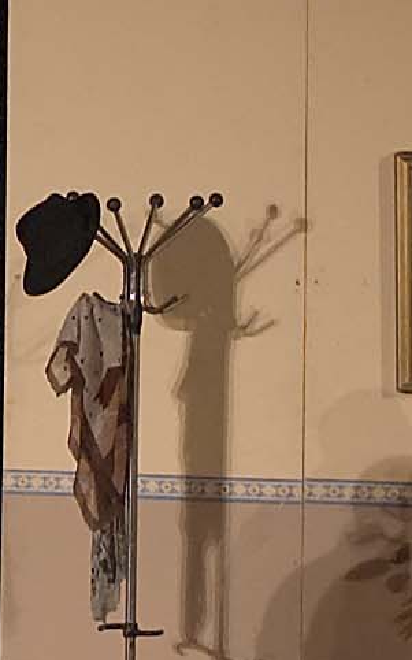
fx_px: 9423
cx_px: -1029
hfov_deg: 2.5
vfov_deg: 4.0
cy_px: 634
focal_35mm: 524
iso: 800
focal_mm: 55
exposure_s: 1/40
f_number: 4
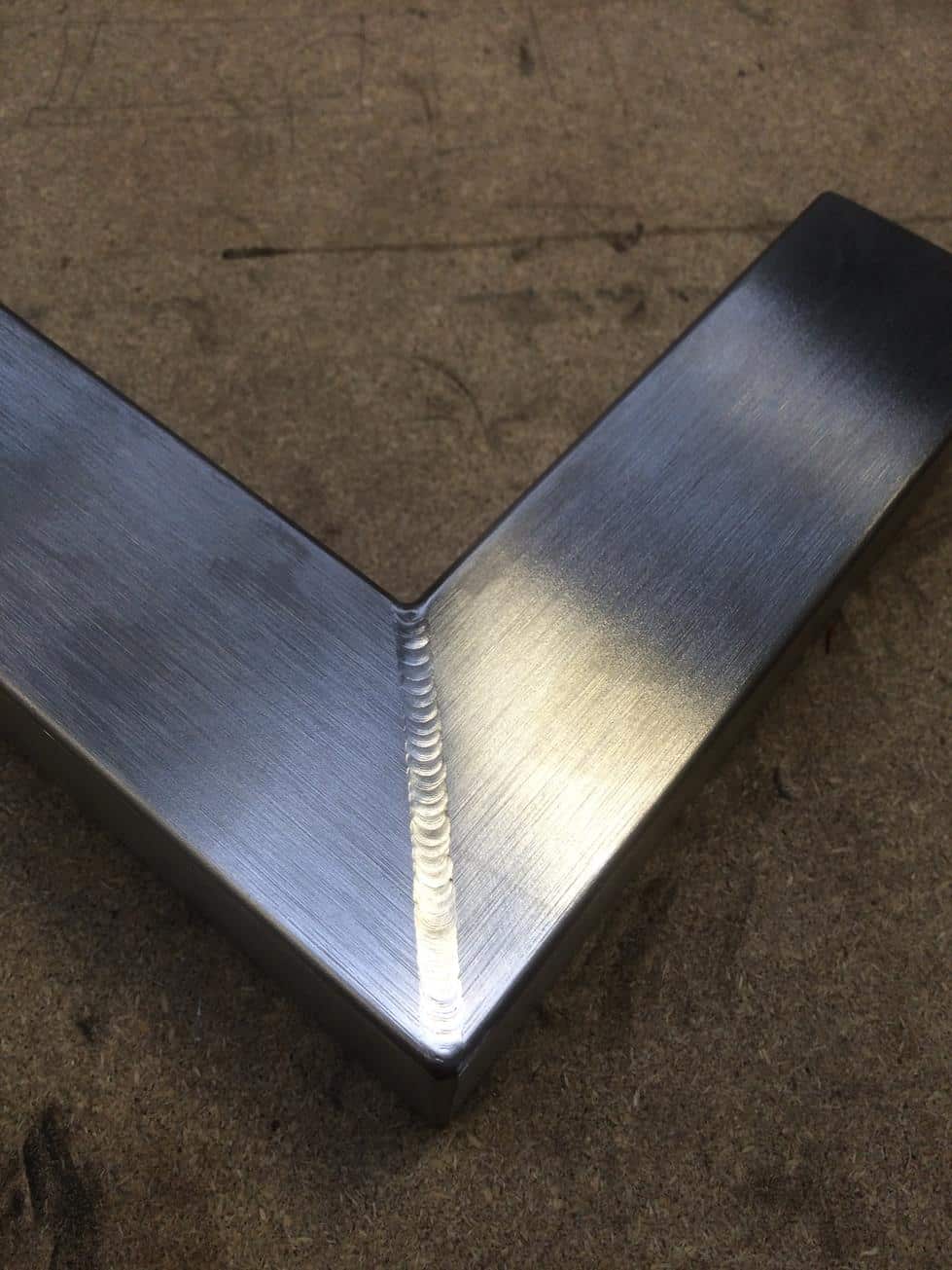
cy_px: 635
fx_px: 1063
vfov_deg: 61.7
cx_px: 476
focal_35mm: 29
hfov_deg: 48.2
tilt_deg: -62.2
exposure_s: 1/100
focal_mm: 4.15
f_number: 2.2
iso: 50
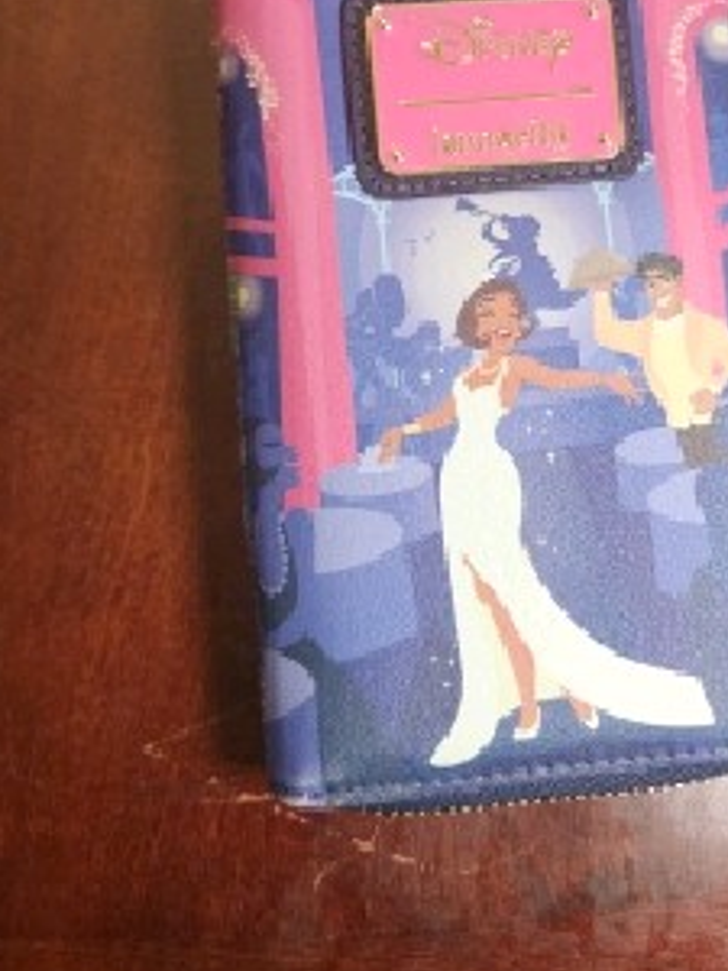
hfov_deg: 31.4
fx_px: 1290
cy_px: 275
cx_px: 447
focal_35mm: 46
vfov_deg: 40.4
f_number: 1.8
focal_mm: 6.4
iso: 250
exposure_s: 1/120
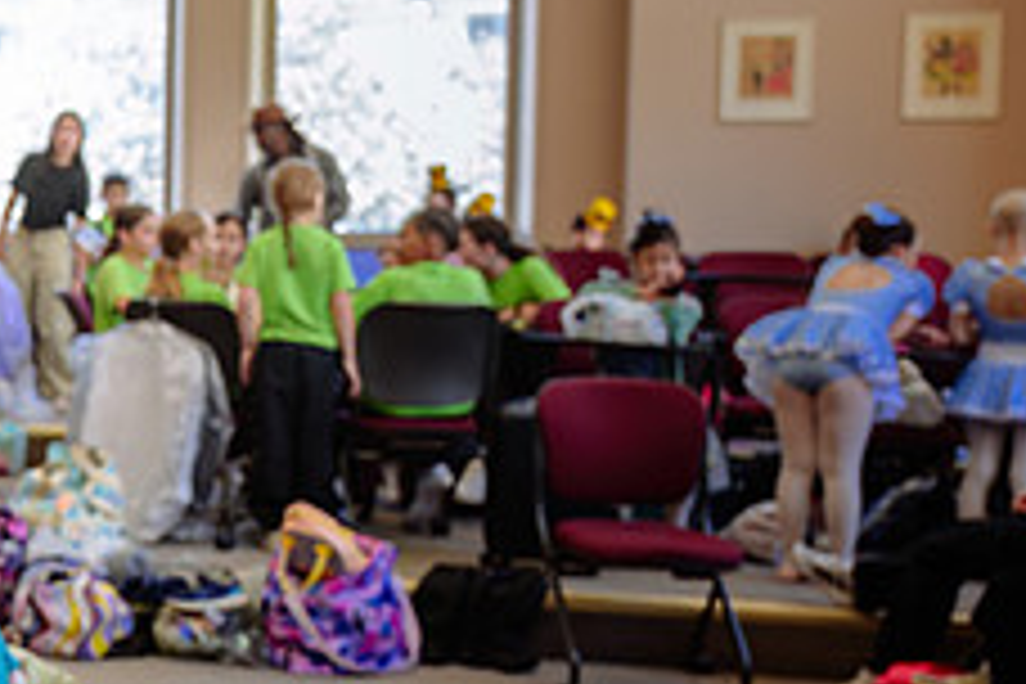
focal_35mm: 66
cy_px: 331
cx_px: -207
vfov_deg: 20.6
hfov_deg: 27.0
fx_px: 1881
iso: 320
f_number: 3.2
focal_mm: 26
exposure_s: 1/80
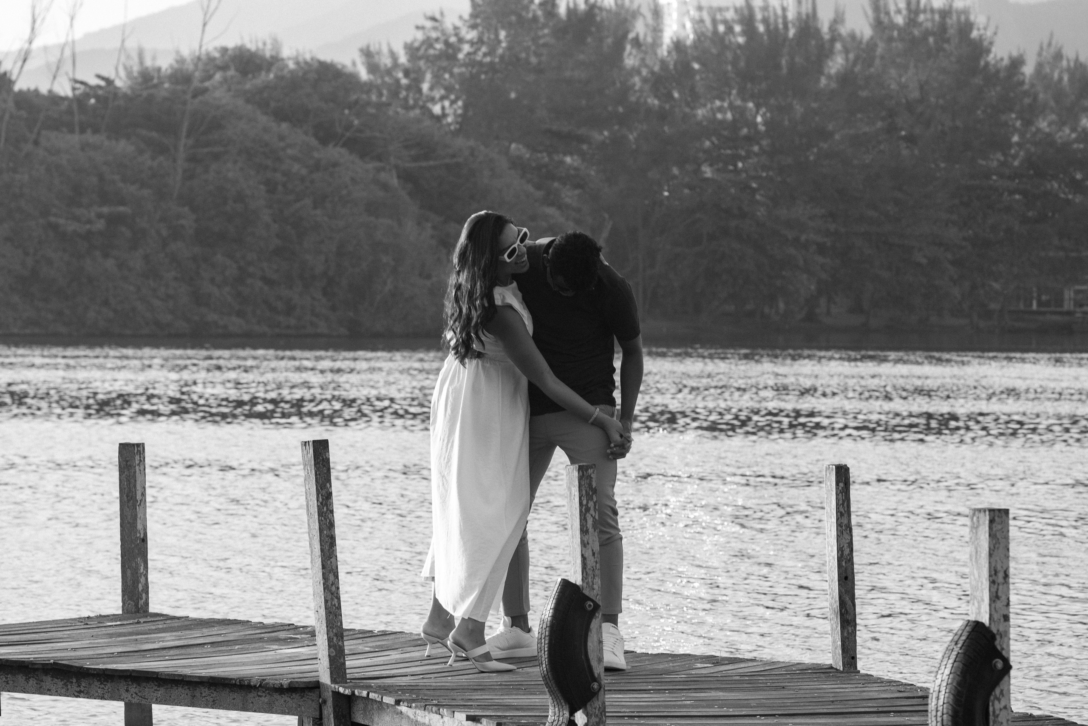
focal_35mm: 128
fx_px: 3853
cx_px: 544
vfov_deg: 10.8
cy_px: 363
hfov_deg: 16.1
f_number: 5.6
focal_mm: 85
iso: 250
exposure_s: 1/250
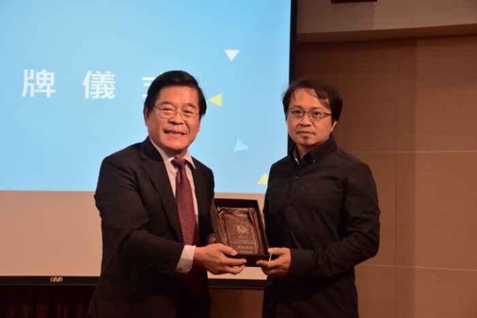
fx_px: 1034
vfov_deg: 17.5
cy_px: 159
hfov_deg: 26.0
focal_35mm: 78
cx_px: 238
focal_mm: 52
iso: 1250
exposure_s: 1/80
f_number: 5.6
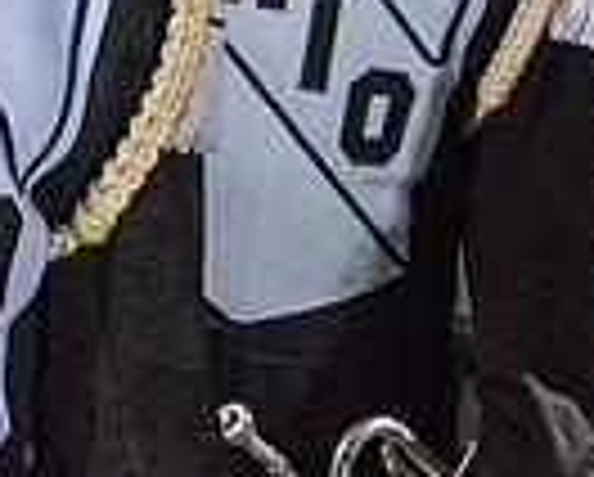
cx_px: 22
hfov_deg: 18.9
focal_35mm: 99
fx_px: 1743
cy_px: -308
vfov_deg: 14.2
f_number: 5.6
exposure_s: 1/200
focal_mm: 24
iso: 5000
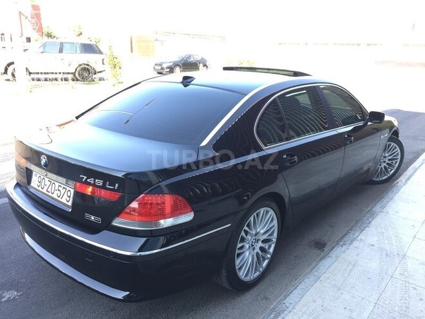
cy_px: 160
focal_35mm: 29
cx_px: 212
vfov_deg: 48.2
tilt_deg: -16.7
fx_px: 356
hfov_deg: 61.7
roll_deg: -2.4
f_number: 2.2
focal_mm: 4.15
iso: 32
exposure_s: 1/110
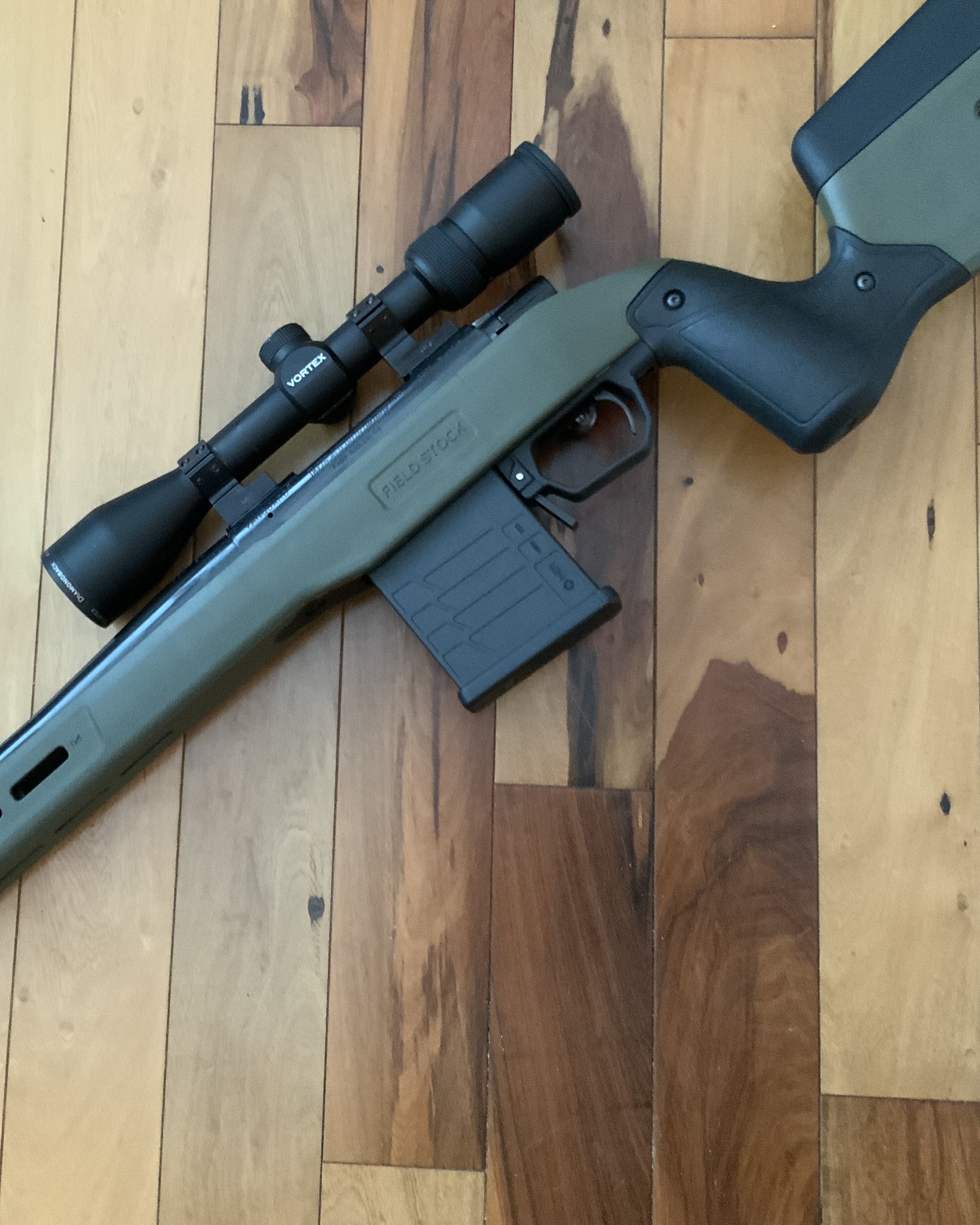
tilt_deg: -82.4
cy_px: 518
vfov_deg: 40.2
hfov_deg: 32.6
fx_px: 1668
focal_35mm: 46
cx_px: 370
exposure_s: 1/39
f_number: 1.8
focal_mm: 3
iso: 320
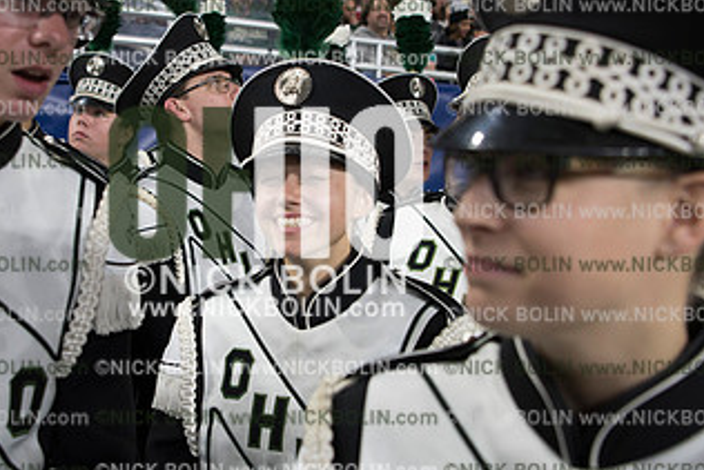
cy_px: 213
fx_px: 861
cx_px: 265
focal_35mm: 44
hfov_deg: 44.1
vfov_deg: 30.5
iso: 1250
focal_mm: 24
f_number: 2.8
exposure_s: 1/1000
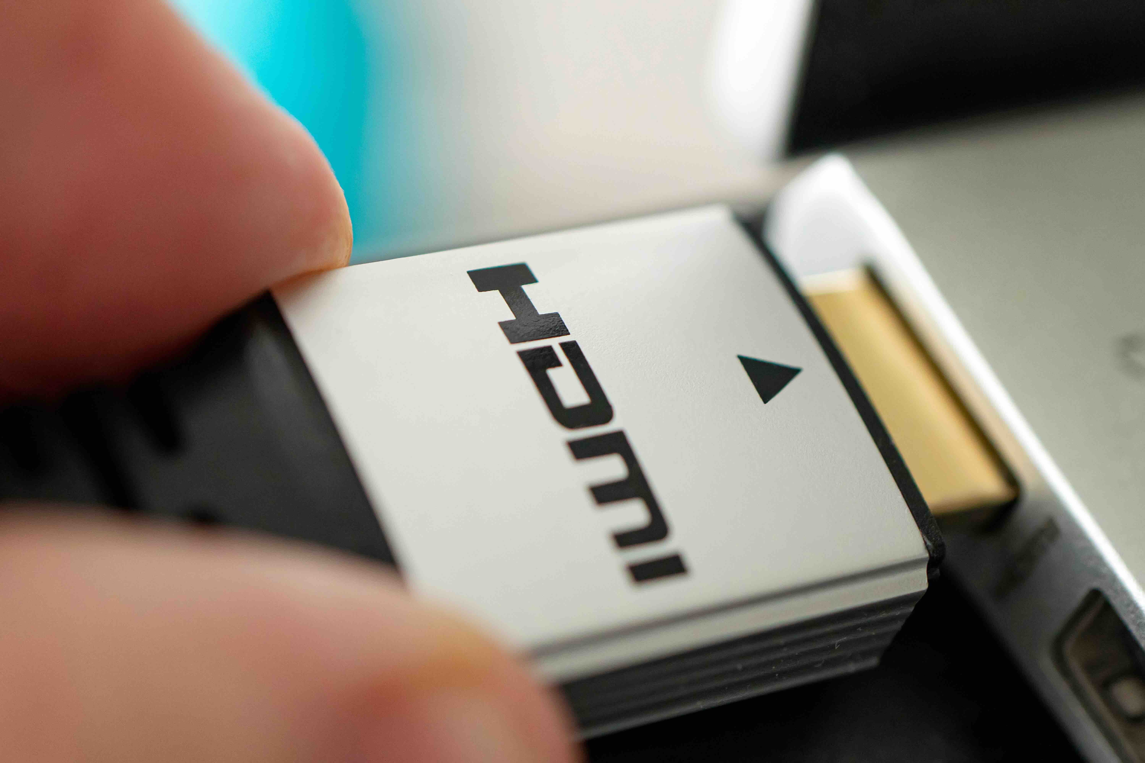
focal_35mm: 75
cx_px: 572
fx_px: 2385
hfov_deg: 27.0
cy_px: 382
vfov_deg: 18.2
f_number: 3.2
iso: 1600
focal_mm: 50
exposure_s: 1/80
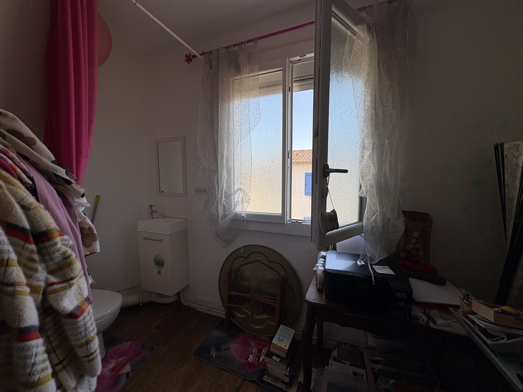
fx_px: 212
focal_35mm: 14
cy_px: 196
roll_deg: +1.0
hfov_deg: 102.1
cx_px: 262
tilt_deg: -4.5
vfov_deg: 85.7
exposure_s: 1/337
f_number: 2.2
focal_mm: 2.22
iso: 40
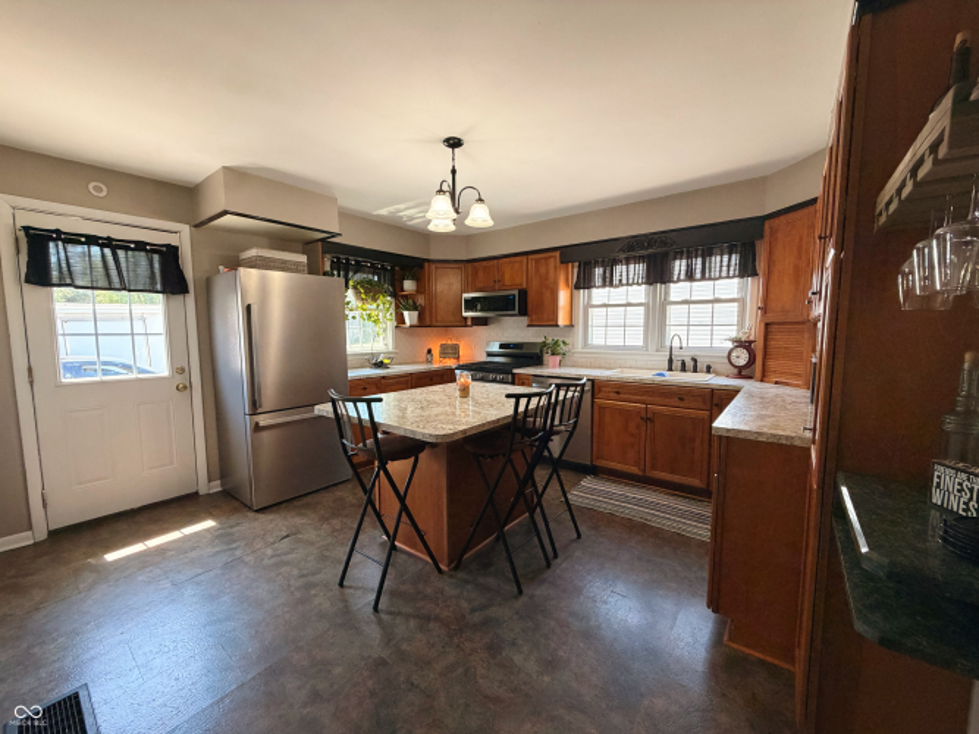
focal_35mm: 14
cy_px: 367
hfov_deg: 102.1
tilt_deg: -6.0
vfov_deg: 85.7
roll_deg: +0.0
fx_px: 396
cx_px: 490
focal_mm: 2.22
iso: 320
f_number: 2.2
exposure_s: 1/120
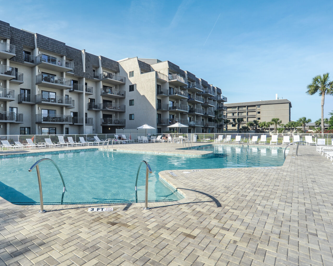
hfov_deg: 76.6
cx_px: 131
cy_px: 133
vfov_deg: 65.5
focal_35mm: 21
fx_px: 207
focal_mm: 18
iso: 320
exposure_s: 1/640
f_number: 9
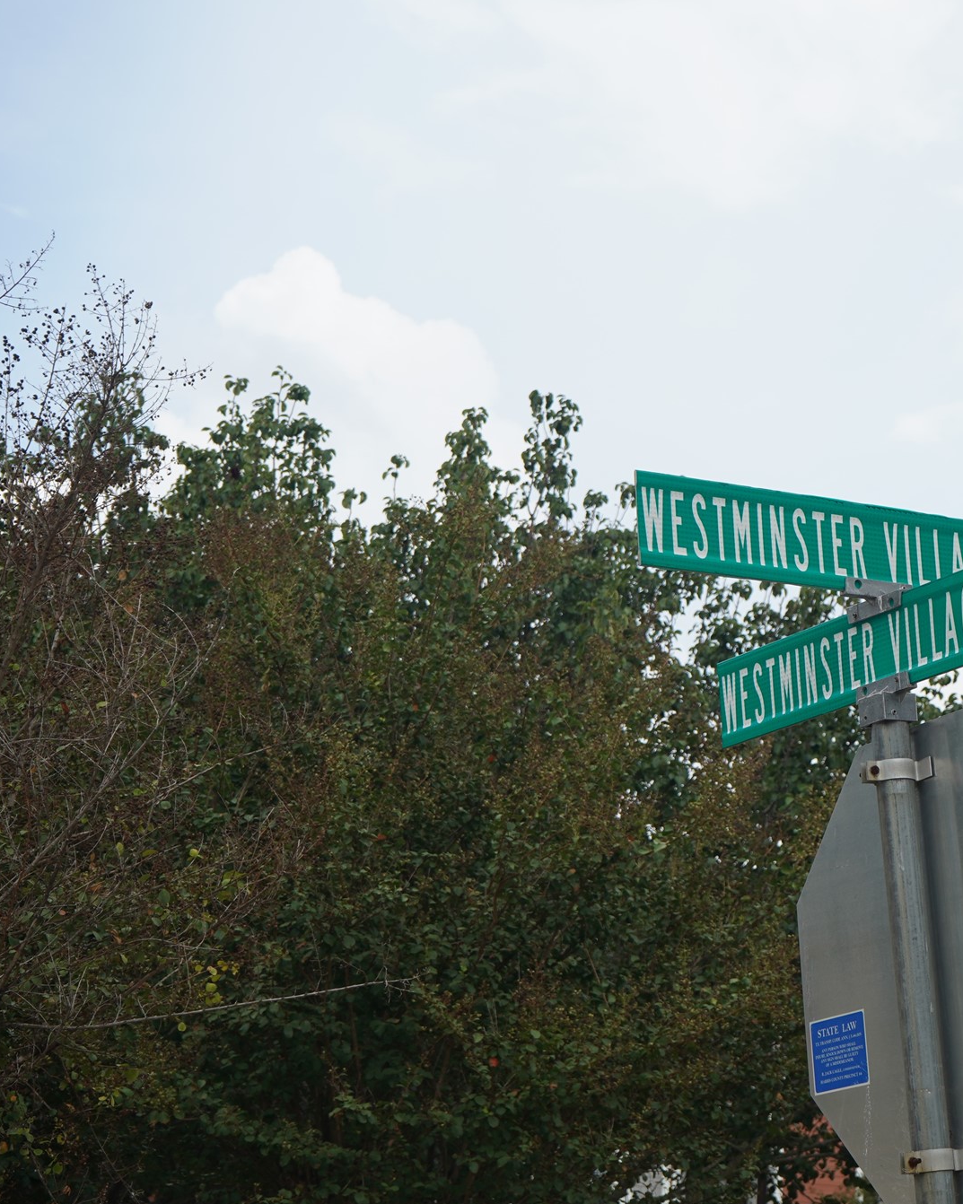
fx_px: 2815
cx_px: 922
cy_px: 618
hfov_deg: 19.0
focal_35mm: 79
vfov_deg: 24.1
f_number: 8
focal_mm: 52
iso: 100
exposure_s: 1/160
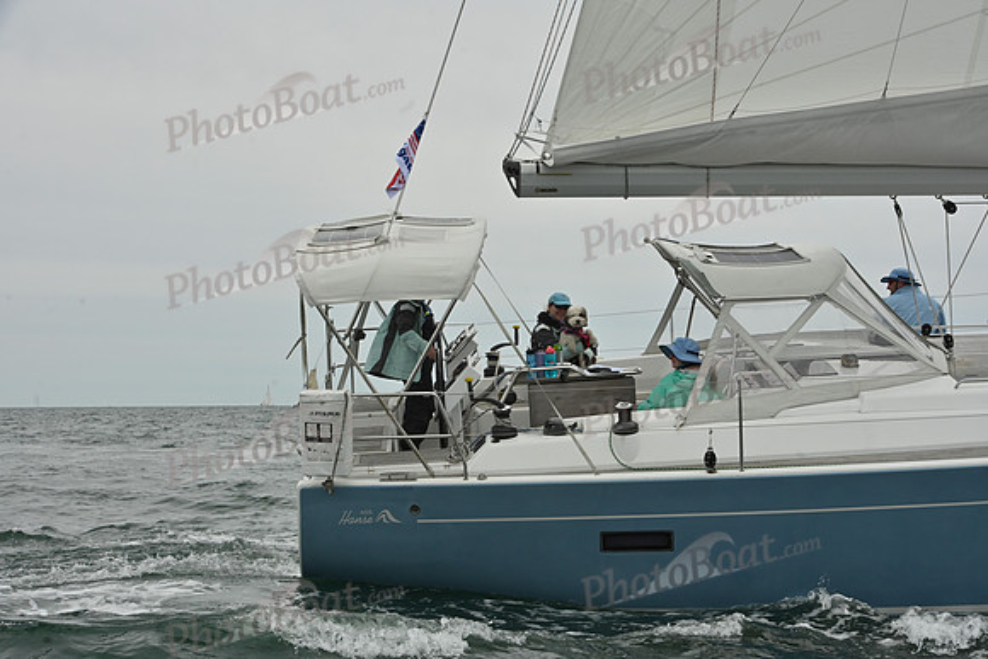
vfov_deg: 19.5
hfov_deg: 28.8
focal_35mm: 70
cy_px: 330
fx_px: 1921
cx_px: 494
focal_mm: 70
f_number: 13
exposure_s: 1/1000
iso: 320
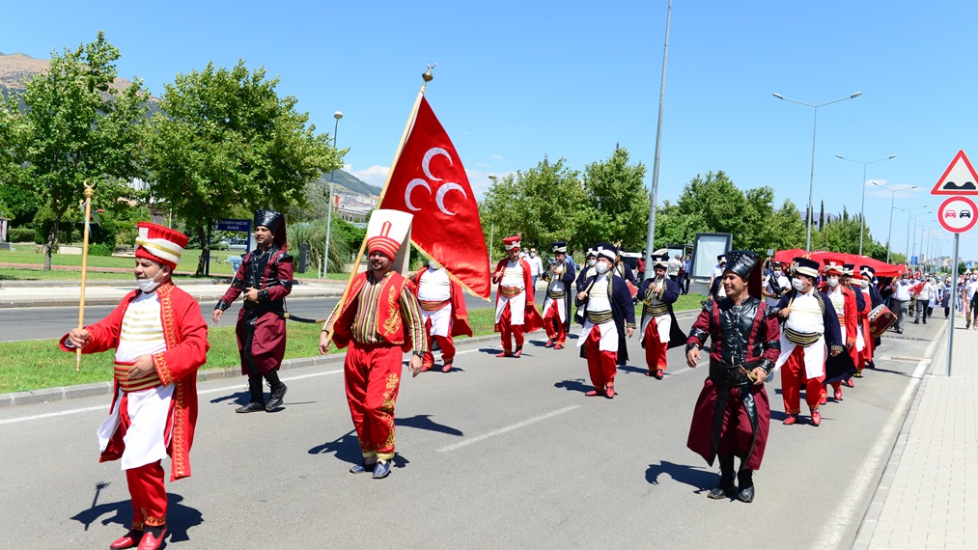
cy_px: 259
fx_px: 934
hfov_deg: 55.3
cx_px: 489
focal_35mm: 36
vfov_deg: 32.8
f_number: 5.6
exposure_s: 1/1000
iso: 250
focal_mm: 34
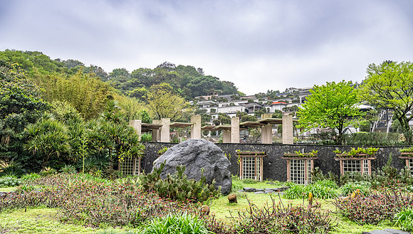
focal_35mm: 31
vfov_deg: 37.5
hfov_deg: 61.9
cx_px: 206
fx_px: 344
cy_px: 137
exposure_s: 1/80
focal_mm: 30
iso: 720
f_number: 8
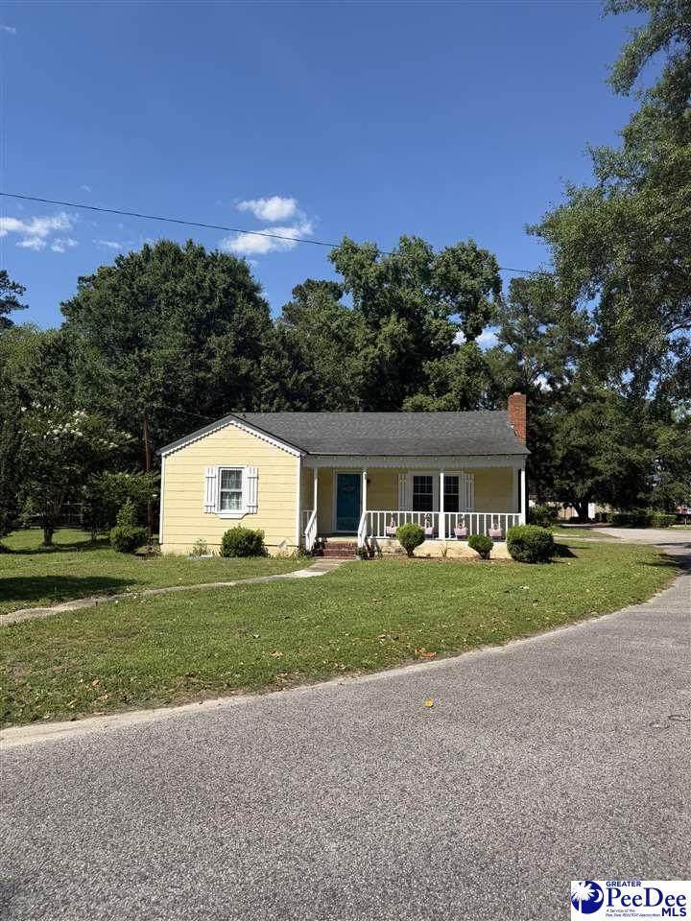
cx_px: 346
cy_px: 460
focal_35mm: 24
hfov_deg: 56.8
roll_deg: -0.6
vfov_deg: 71.6
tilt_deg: +2.6
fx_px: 639
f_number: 1.78
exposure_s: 1/4167
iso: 80
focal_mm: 6.76
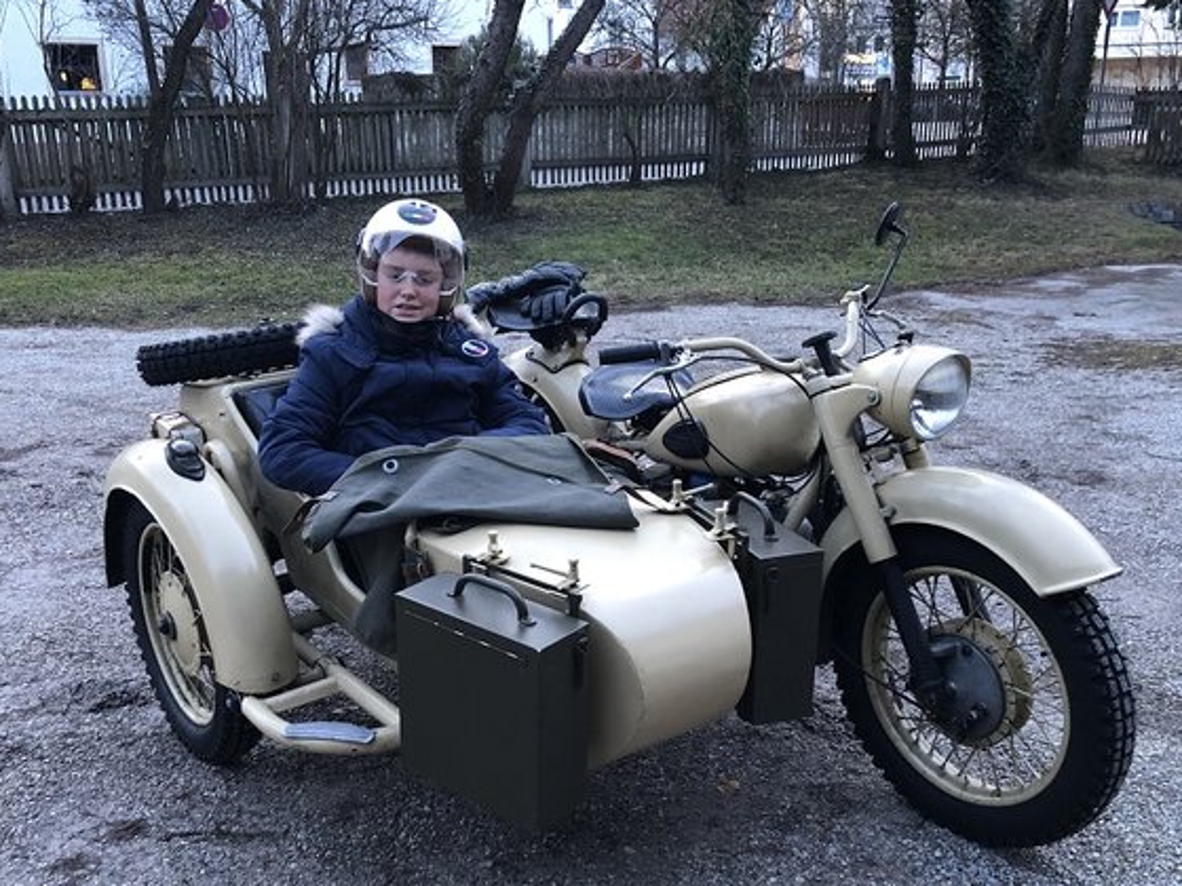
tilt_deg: -18.6
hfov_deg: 52.6
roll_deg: +0.9
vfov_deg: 40.5
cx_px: 561
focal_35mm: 35
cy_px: 531
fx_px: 1195
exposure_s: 1/15
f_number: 1.8
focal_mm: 3.99
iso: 80
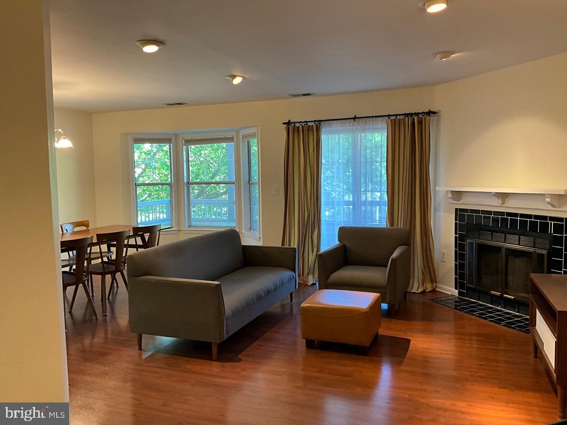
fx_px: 475
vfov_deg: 48.2
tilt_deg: -4.9
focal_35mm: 29
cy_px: 212
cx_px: 284
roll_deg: +1.5
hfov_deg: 61.7
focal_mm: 3
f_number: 1.8
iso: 100
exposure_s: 1/60
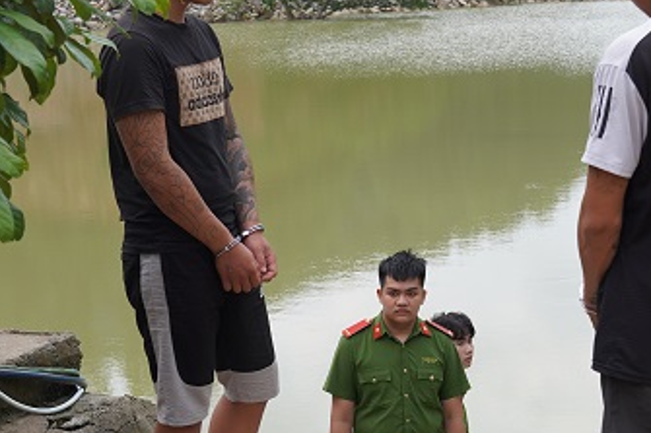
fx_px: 1554
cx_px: 435
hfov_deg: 23.5
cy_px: 261
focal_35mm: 86
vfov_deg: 15.9
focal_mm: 24
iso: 100
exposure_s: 1/200
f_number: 4
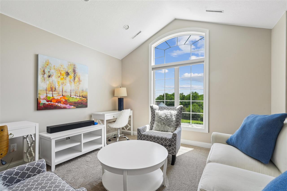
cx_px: 144
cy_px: 96
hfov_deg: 96.7
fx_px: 128
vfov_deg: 73.7
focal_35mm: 16
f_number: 10
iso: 400
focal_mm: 16
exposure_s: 1/80
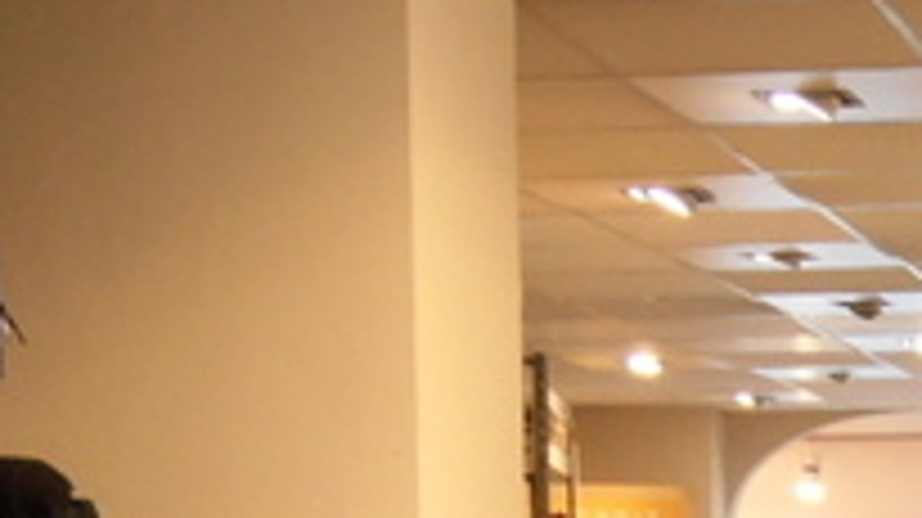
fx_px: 3298
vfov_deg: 8.7
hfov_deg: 15.2
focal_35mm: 135
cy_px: 865
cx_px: 1178
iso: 125
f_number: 3.5
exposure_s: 1/8
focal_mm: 5.25
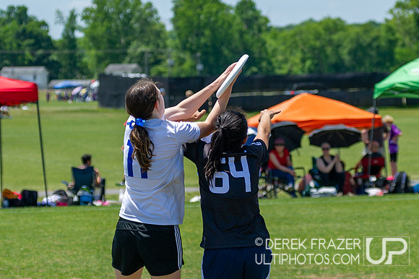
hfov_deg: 9.6
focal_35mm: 213
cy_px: 172
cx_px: 209
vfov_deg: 6.4
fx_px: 2482
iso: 320
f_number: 4
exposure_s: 1/3200
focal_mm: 100
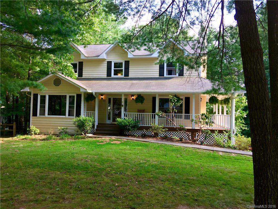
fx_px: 233
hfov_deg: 61.7
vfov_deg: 48.2
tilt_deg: +3.3
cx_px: 139
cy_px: 104
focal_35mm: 29
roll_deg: -1.2
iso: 25
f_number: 2.2
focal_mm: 4.15
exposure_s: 1/60
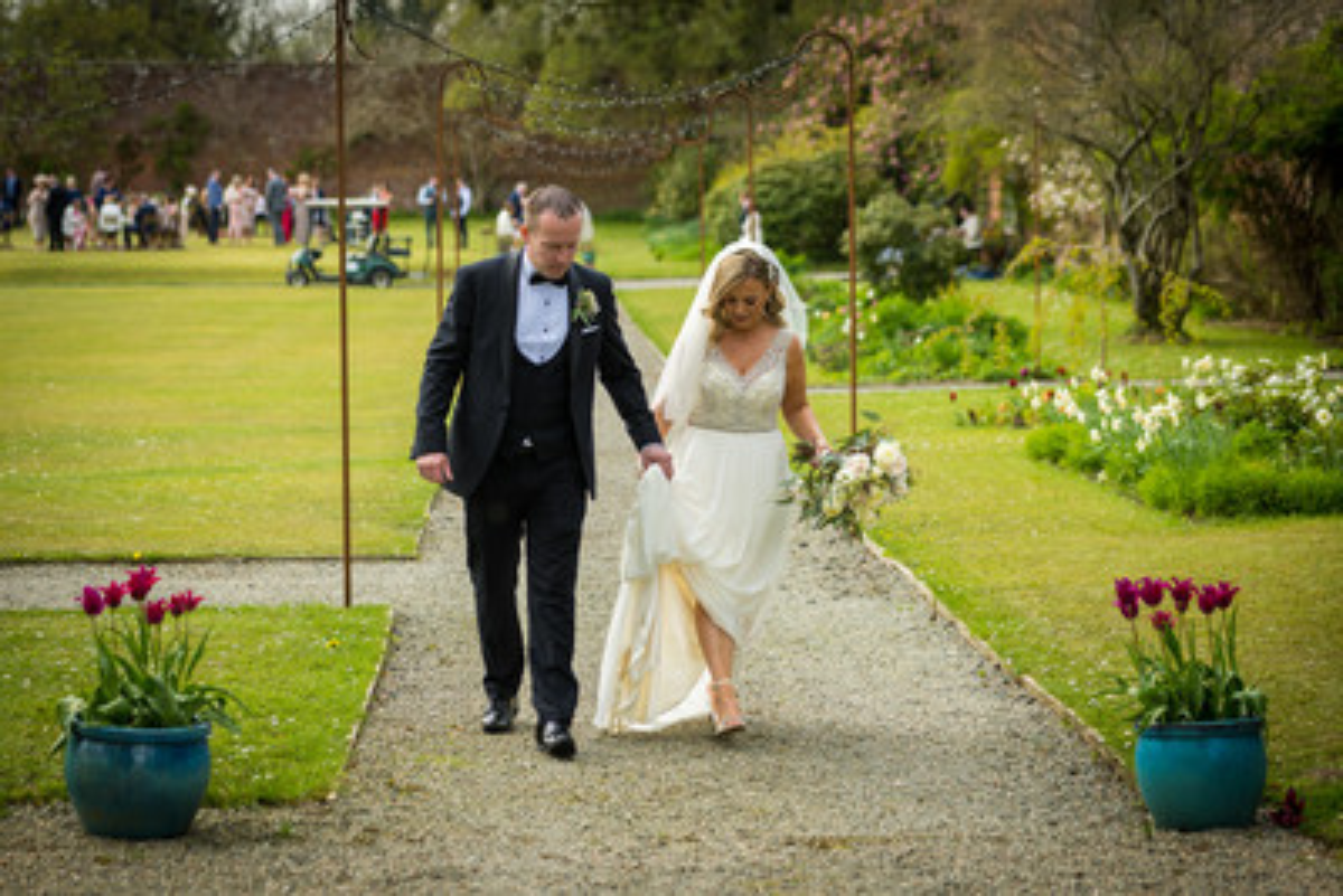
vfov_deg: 16.8
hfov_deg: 24.9
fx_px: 3037
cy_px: 521
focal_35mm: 81
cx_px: 579
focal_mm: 70
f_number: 2.8
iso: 100
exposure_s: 1/500
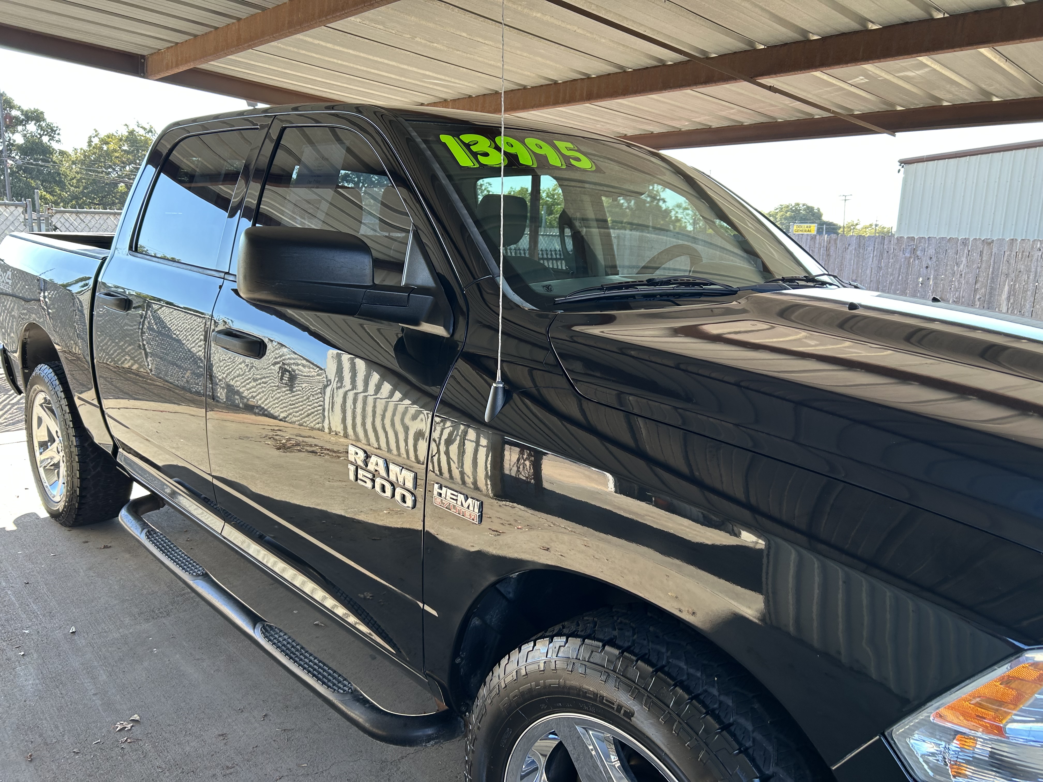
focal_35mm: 26
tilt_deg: -10.1
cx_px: 522
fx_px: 783
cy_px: 391
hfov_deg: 67.3
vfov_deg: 53.1
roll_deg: -1.0
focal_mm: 5.7
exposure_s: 1/181
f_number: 1.5
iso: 40
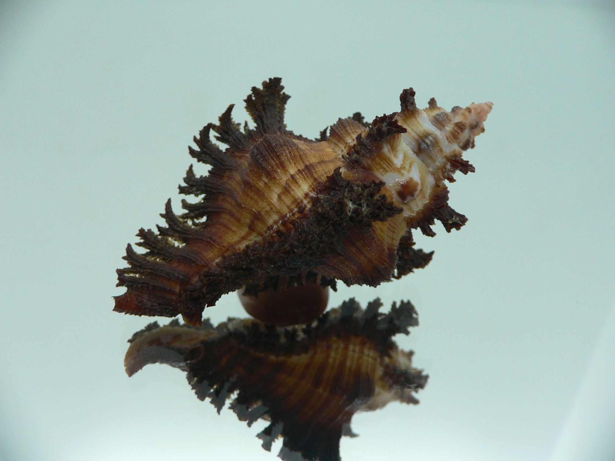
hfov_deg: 52.6
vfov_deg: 40.7
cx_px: 308
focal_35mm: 35
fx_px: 622
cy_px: 230
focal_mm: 4.6
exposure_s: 1/60
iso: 150
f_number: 2.8
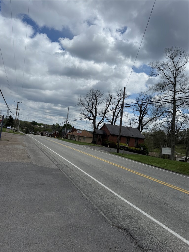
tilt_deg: +1.2
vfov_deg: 71.6
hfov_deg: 56.8
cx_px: 94
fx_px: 175
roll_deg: -7.9
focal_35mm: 24
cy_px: 126
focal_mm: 6.76
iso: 80
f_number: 1.78
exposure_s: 1/9091
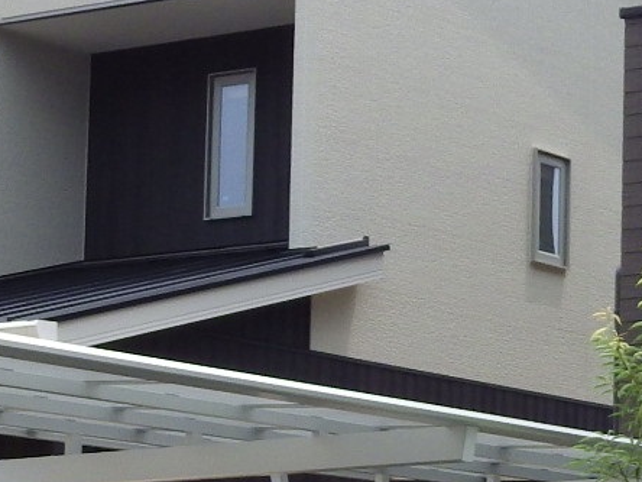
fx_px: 2912
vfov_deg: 9.4
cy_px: 494
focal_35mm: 157
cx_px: 999
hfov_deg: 11.9
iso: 100
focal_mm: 6.2
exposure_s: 1/1000
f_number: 3.4
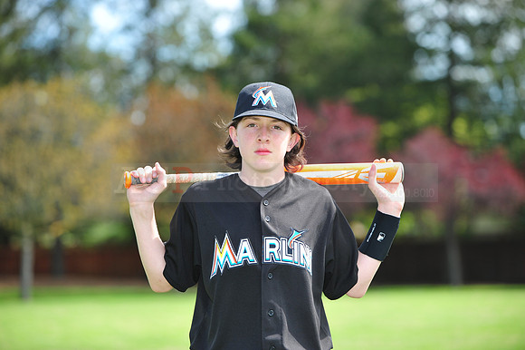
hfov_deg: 13.3
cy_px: 175
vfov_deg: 8.8
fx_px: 2259
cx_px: 262
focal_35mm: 155
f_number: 4.5
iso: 250
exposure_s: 1/640
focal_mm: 155
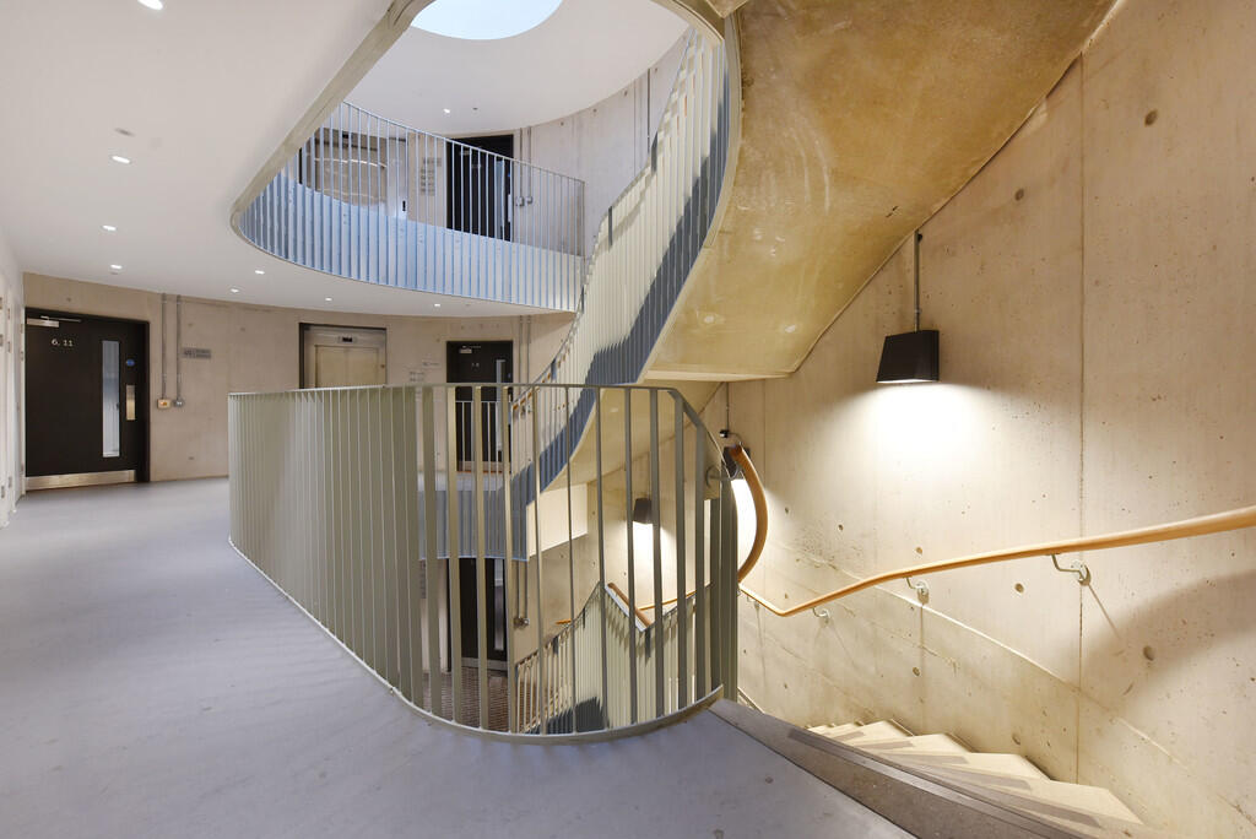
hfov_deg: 104.2
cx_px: 628
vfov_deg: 81.3
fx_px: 489
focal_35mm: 14
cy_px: 420
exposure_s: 1/15
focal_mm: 14
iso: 400
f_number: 8
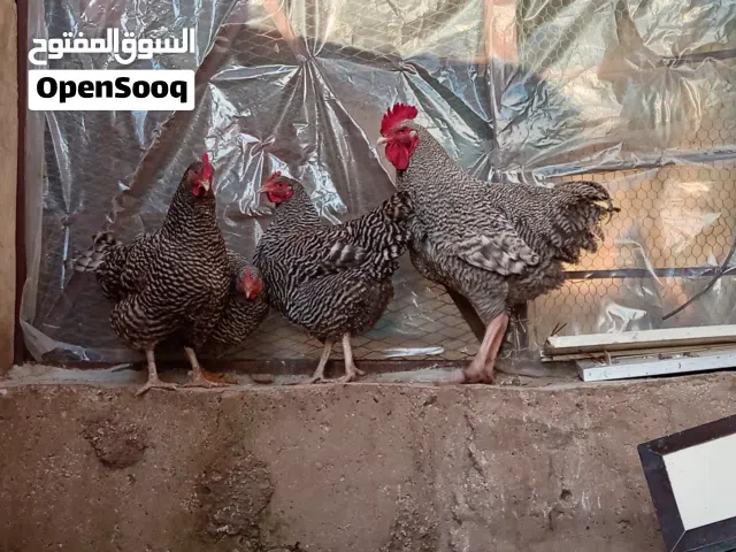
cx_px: 368
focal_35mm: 48
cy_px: 276
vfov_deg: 30.3
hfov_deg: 39.7
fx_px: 1021
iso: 118
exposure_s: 1/50
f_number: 1.8
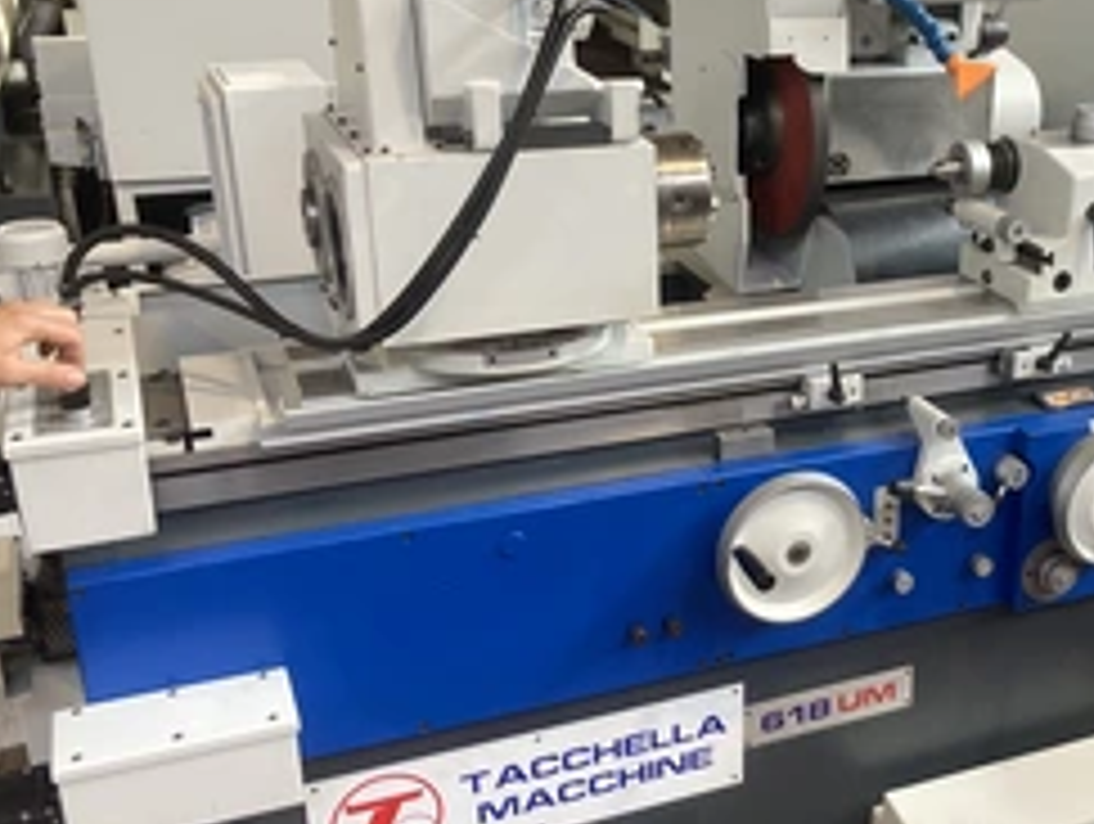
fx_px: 1456
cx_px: 878
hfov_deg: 39.5
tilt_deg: -21.8
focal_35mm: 46
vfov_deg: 31.6
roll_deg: -1.4
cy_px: 423
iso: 50
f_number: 1.8
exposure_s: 1/50
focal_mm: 3.99
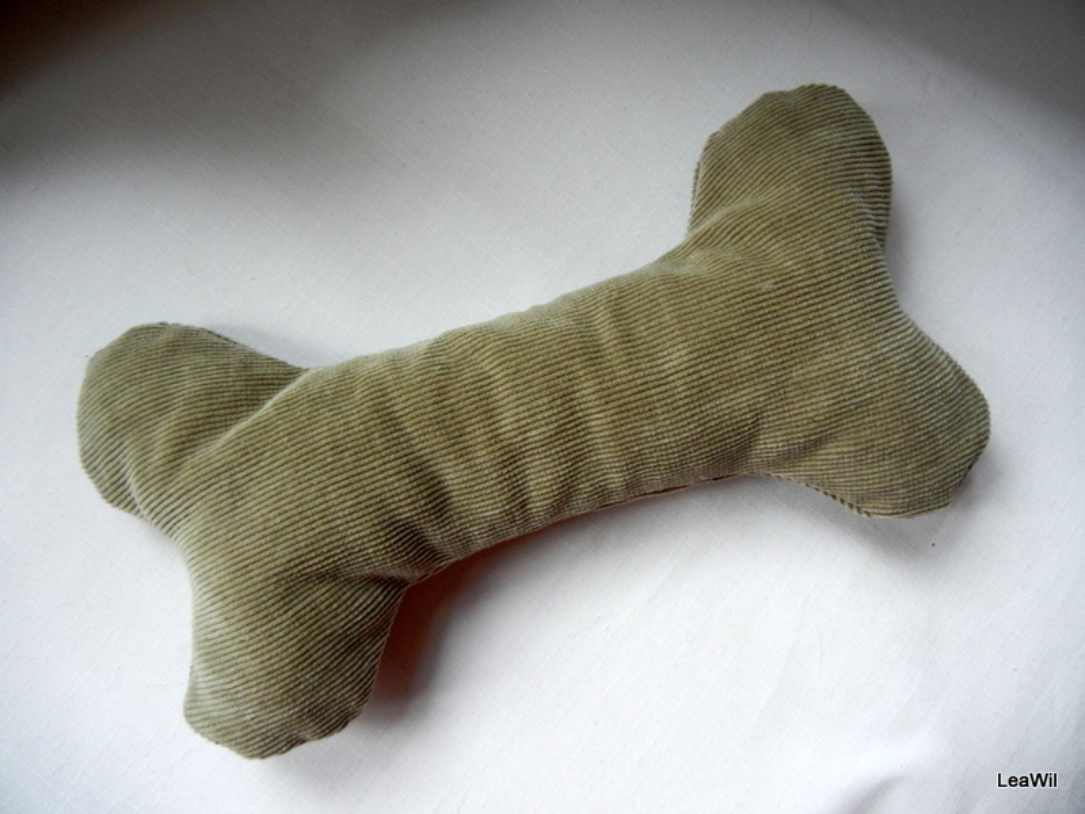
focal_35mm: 30
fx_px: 940
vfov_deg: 46.8
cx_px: 542
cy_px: 407
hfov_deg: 60.0
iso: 316
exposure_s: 1/30
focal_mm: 5.4
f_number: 3.5
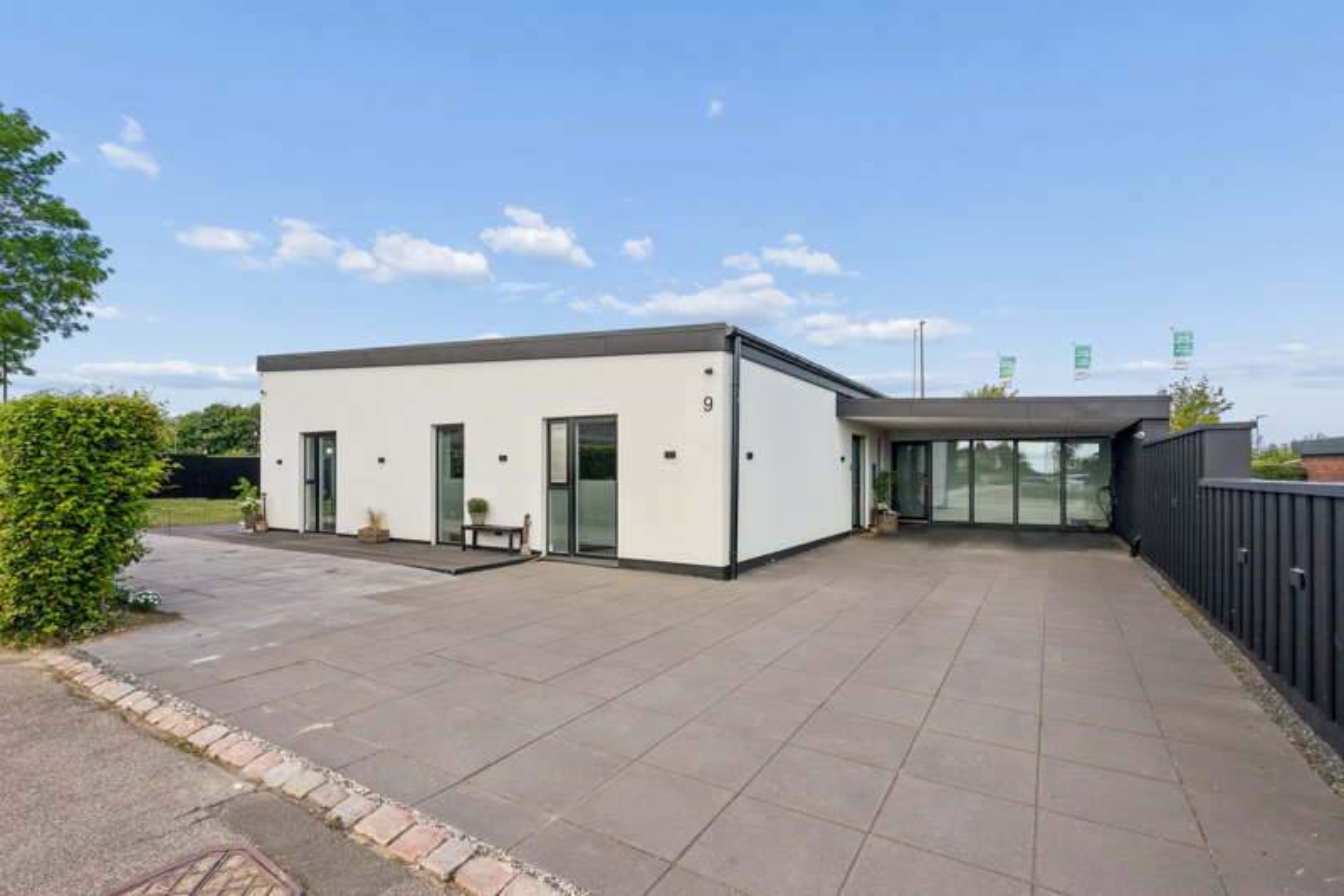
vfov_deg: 73.7
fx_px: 597
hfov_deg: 96.7
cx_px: 672
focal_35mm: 16
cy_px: 448
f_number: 7.1
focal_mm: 16
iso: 1000
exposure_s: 1/1600
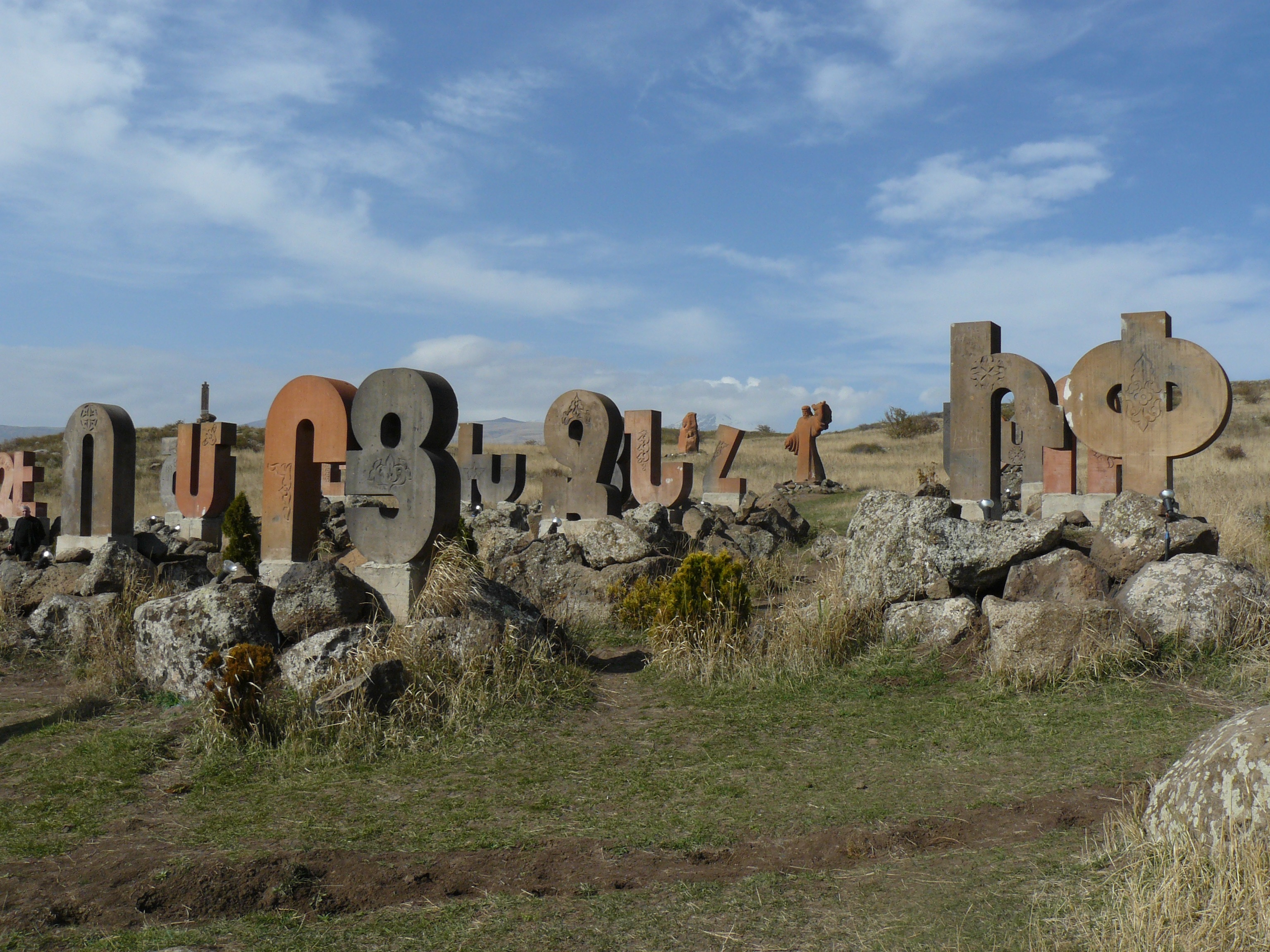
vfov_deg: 39.7
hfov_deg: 51.4
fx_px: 1321
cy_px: 476
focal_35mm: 36
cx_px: 635
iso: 100
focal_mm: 6
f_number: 7.1
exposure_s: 1/400
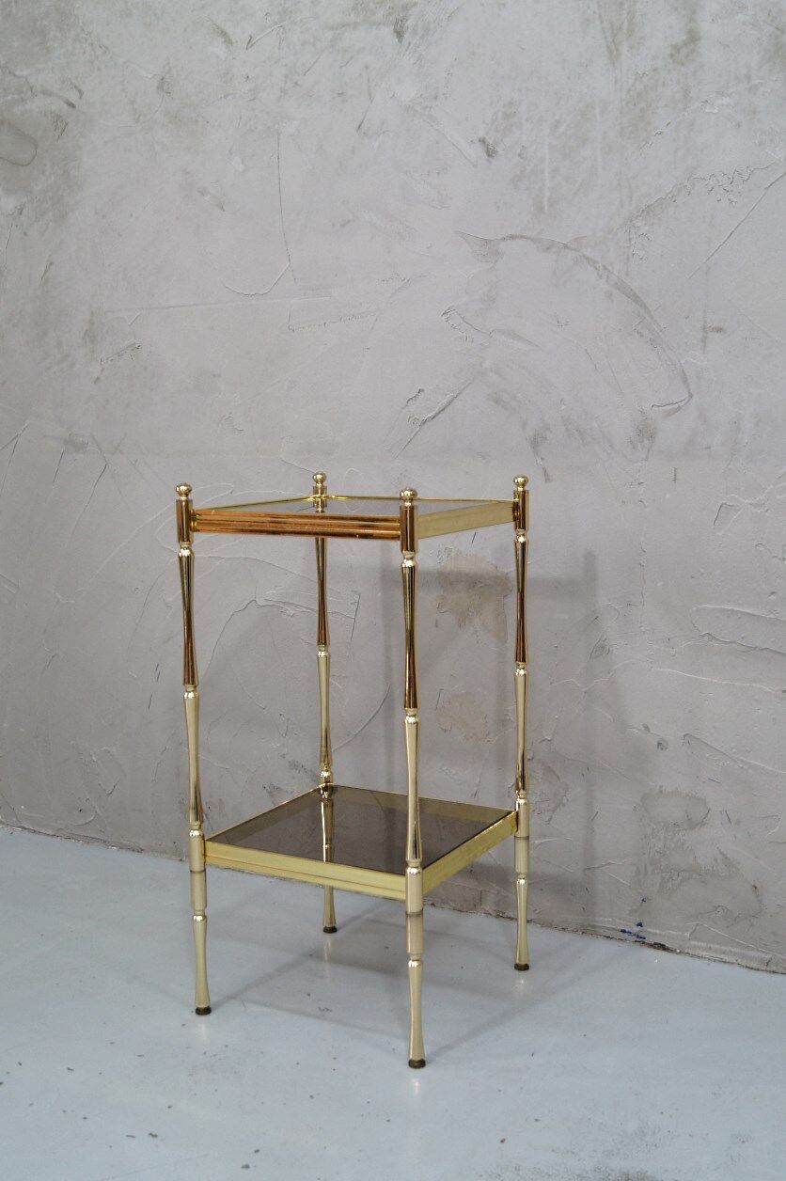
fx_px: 1279
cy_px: 590
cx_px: 393
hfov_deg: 34.2
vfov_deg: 49.6
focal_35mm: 39
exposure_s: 1/10
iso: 400
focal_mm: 26
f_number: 8
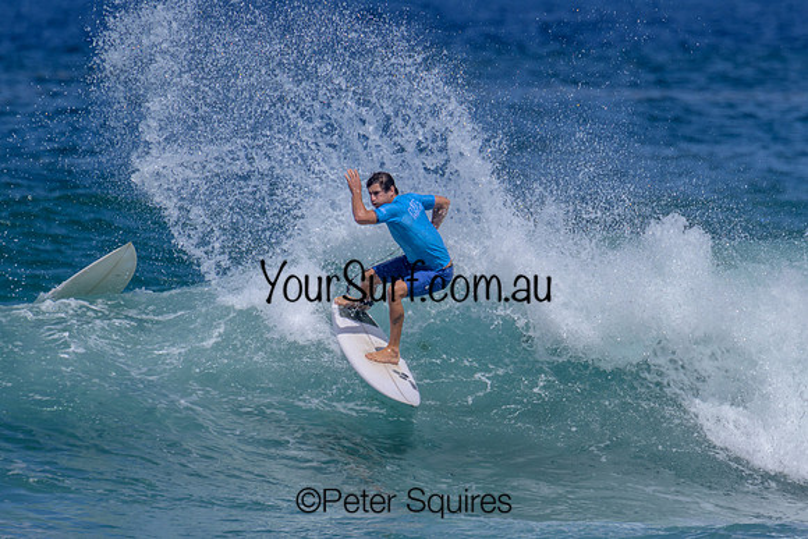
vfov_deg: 1.3
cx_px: 476
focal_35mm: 1081
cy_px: 312
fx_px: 24257
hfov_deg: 1.9
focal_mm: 800
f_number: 11
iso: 560
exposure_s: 1/2000
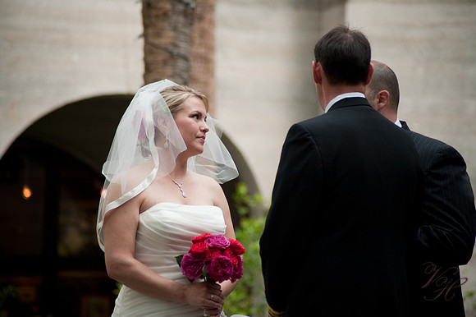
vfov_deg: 6.9
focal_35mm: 200
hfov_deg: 10.3
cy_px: 158
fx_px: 2643
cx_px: 238
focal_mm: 200
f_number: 5
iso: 400
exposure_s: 1/125
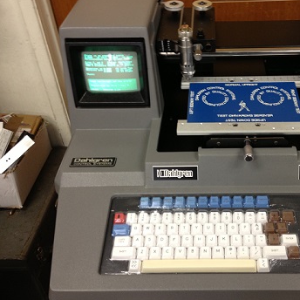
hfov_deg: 37.0
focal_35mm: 45
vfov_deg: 37.5
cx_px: 211
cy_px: 144
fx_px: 441
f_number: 2.4
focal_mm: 4.28
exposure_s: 1/20
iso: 100
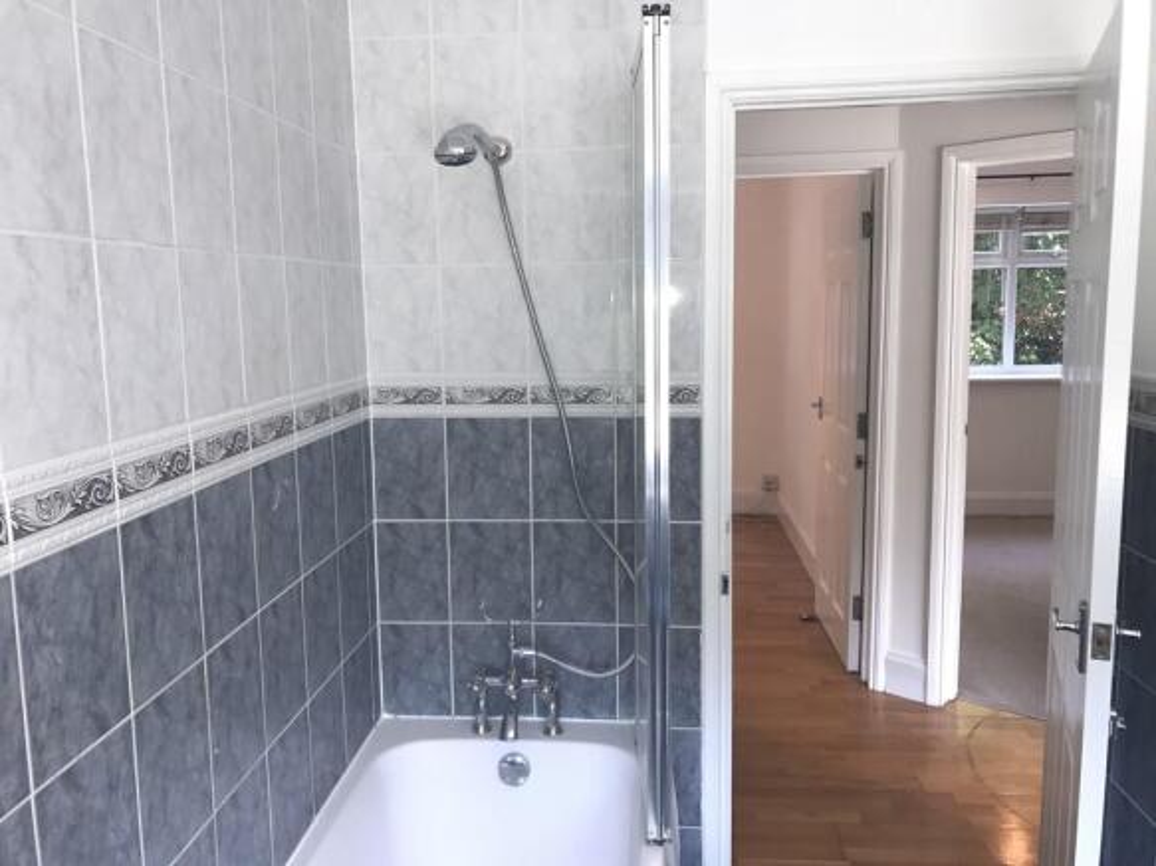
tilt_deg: -7.7
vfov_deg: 49.7
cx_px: 578
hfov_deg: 63.5
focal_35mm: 28
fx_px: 935
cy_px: 433
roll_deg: +0.3
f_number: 1.8
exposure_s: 1/52
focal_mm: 3.99
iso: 20
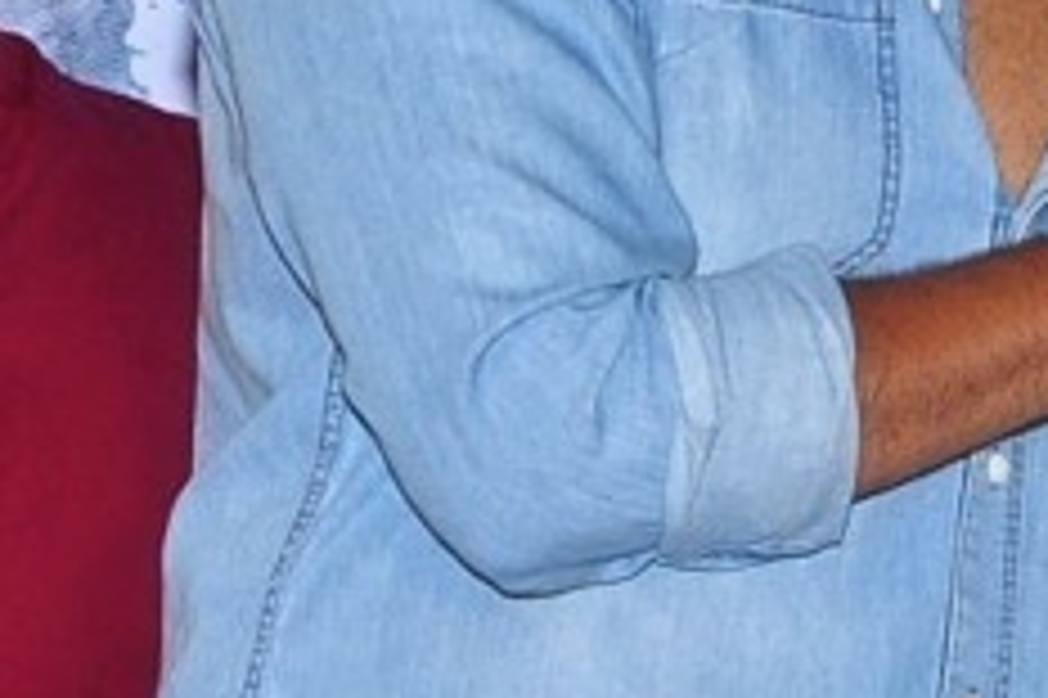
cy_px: 511
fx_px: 10111
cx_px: 2555
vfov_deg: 3.9
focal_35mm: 348
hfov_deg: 5.7
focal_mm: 45
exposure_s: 1/125
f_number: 7.1
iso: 400
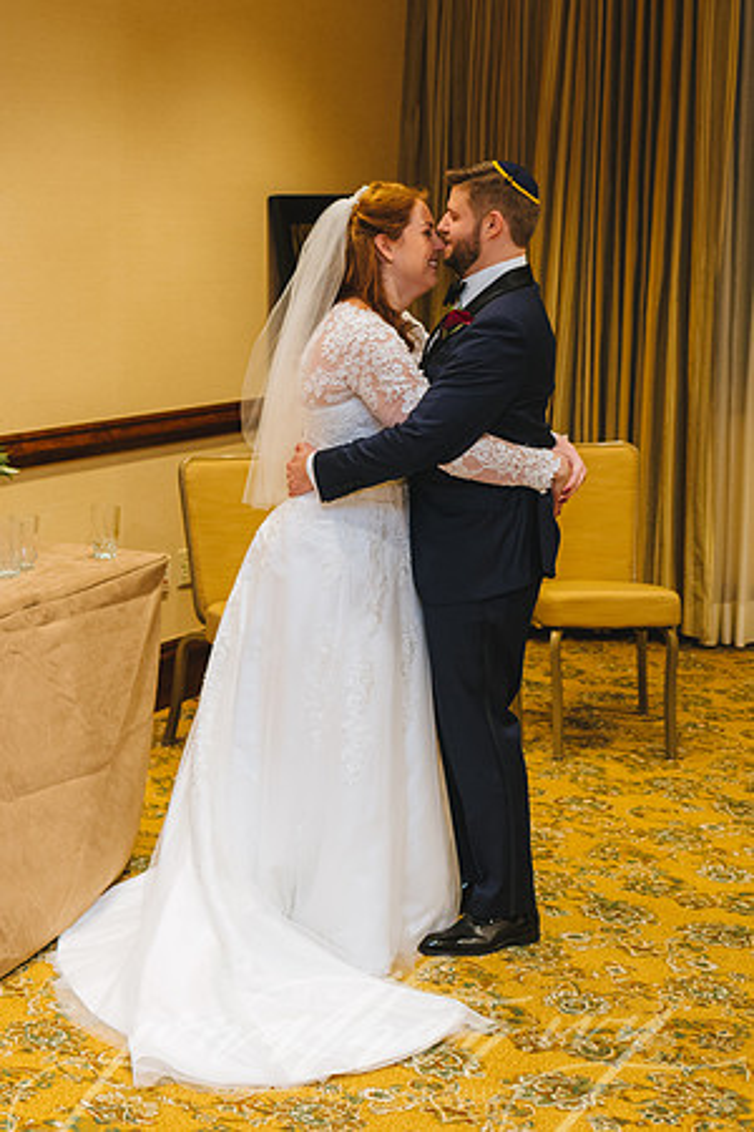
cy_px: 531
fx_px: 1964
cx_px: 134
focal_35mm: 63
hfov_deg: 21.4
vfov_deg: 32.1
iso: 1600
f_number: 2.5
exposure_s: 1/160
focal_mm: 35
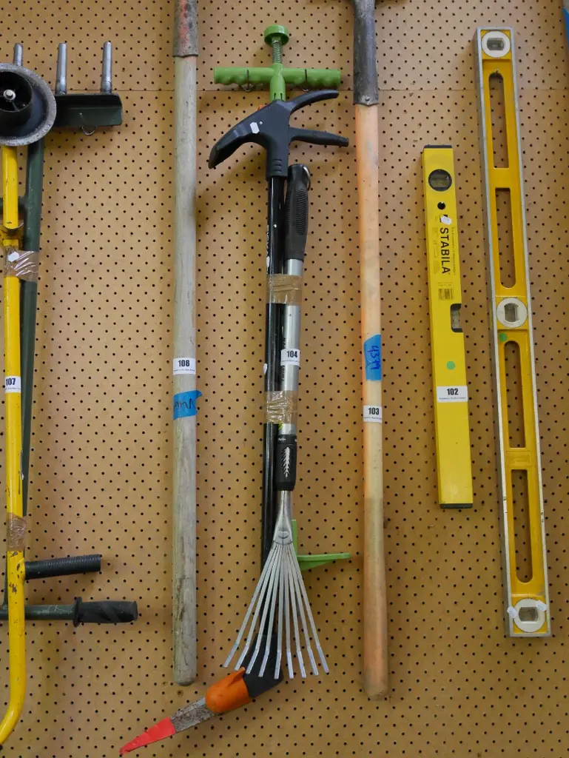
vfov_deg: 51.3
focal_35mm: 36
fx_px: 788
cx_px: 284
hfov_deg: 39.7
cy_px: 379
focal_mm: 18
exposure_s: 1/15
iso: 3200
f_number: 4.2
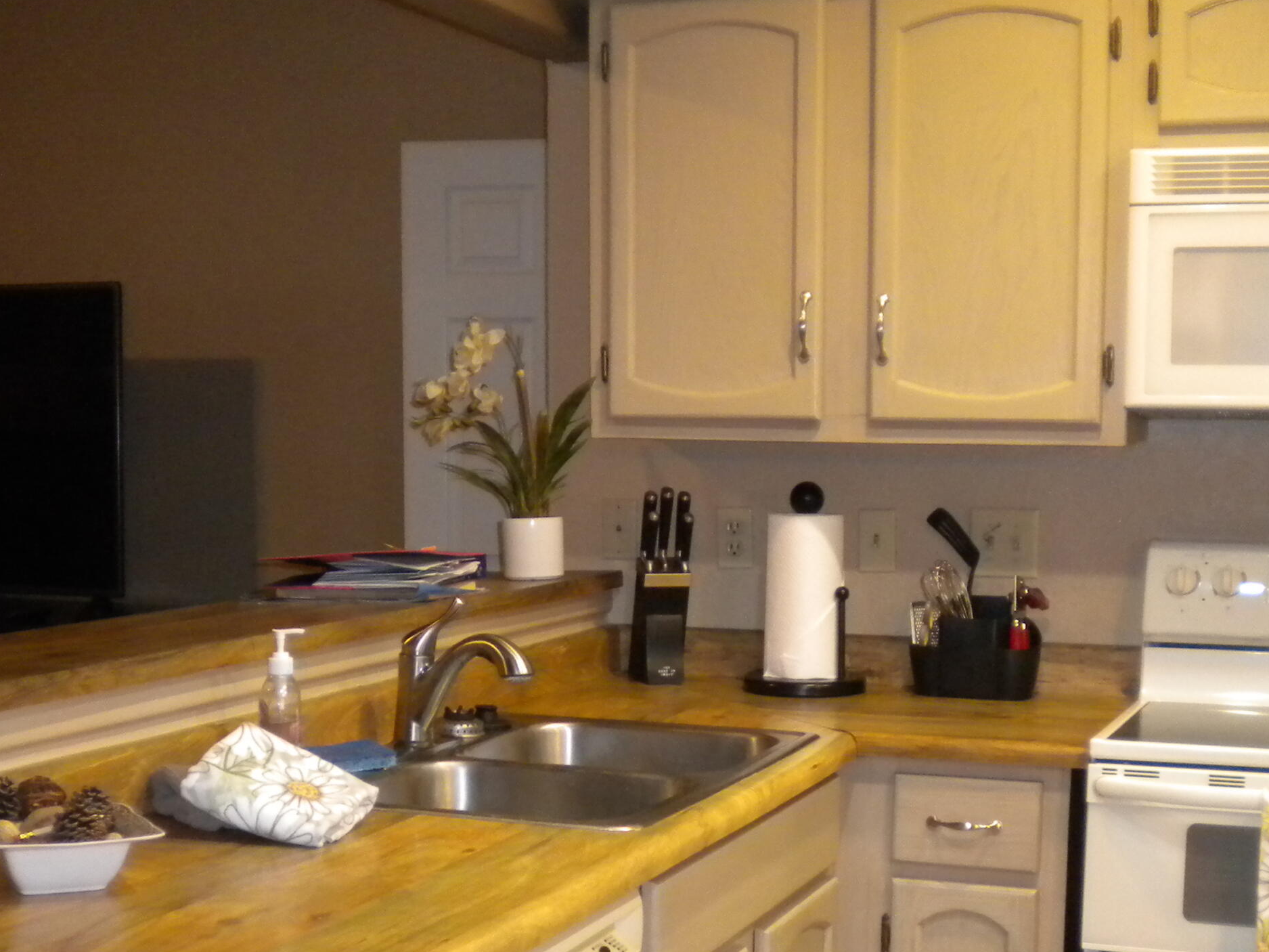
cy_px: 692
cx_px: 632
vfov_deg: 25.8
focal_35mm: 56
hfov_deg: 34.4
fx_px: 2053
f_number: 3.1
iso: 400
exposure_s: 1/30
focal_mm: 6.3
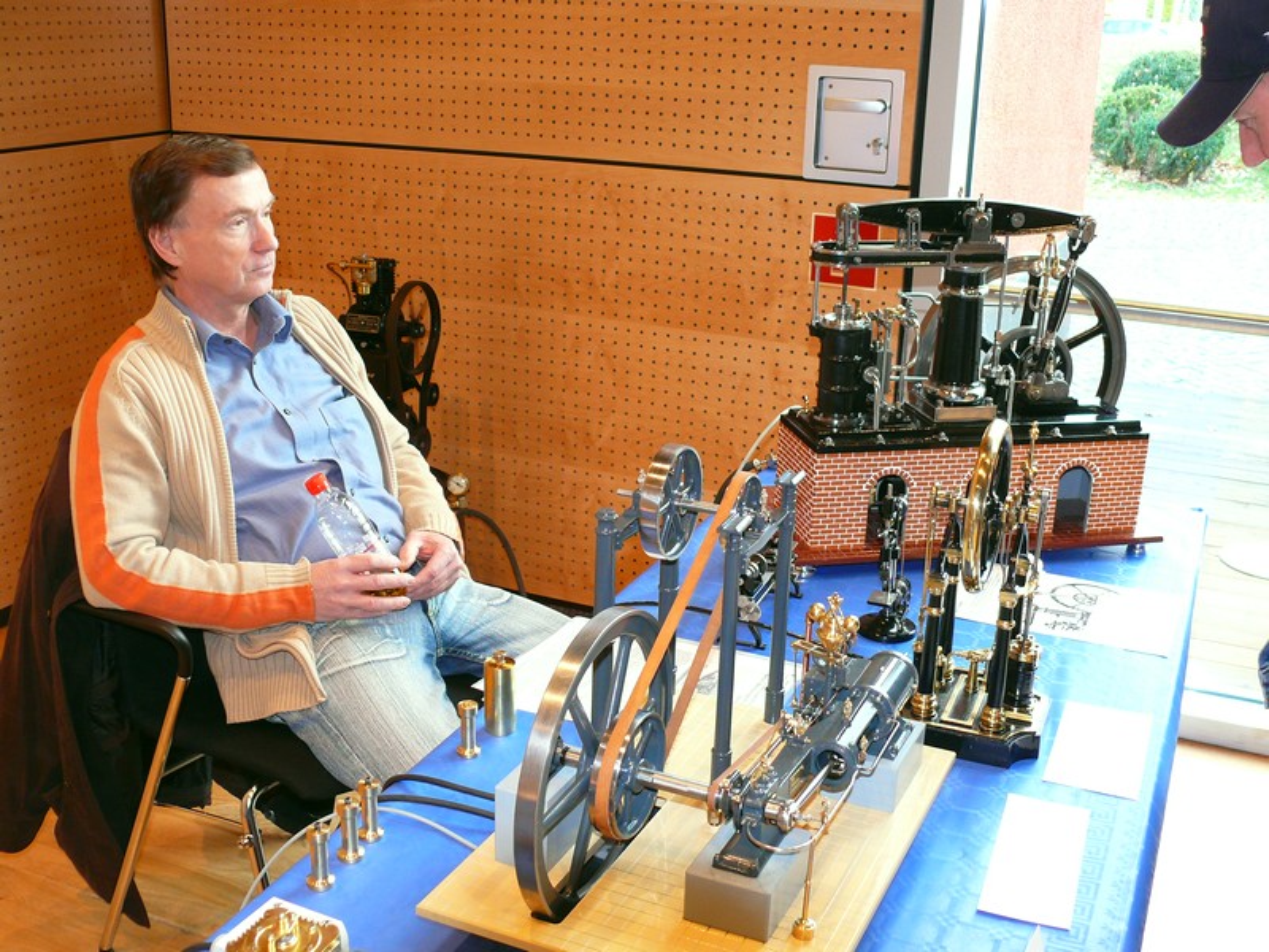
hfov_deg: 47.9
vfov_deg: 36.8
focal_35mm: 39
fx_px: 1430
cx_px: 634
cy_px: 476
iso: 200
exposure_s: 1/30
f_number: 2.8
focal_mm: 8.1
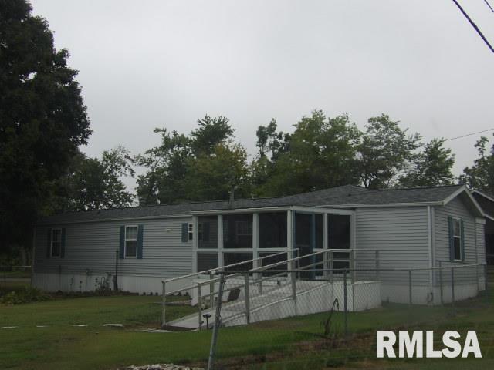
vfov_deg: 36.8
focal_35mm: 39
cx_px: 247
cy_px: 185
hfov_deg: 47.9
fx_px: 557
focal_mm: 7
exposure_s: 1/310
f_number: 3.7
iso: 100
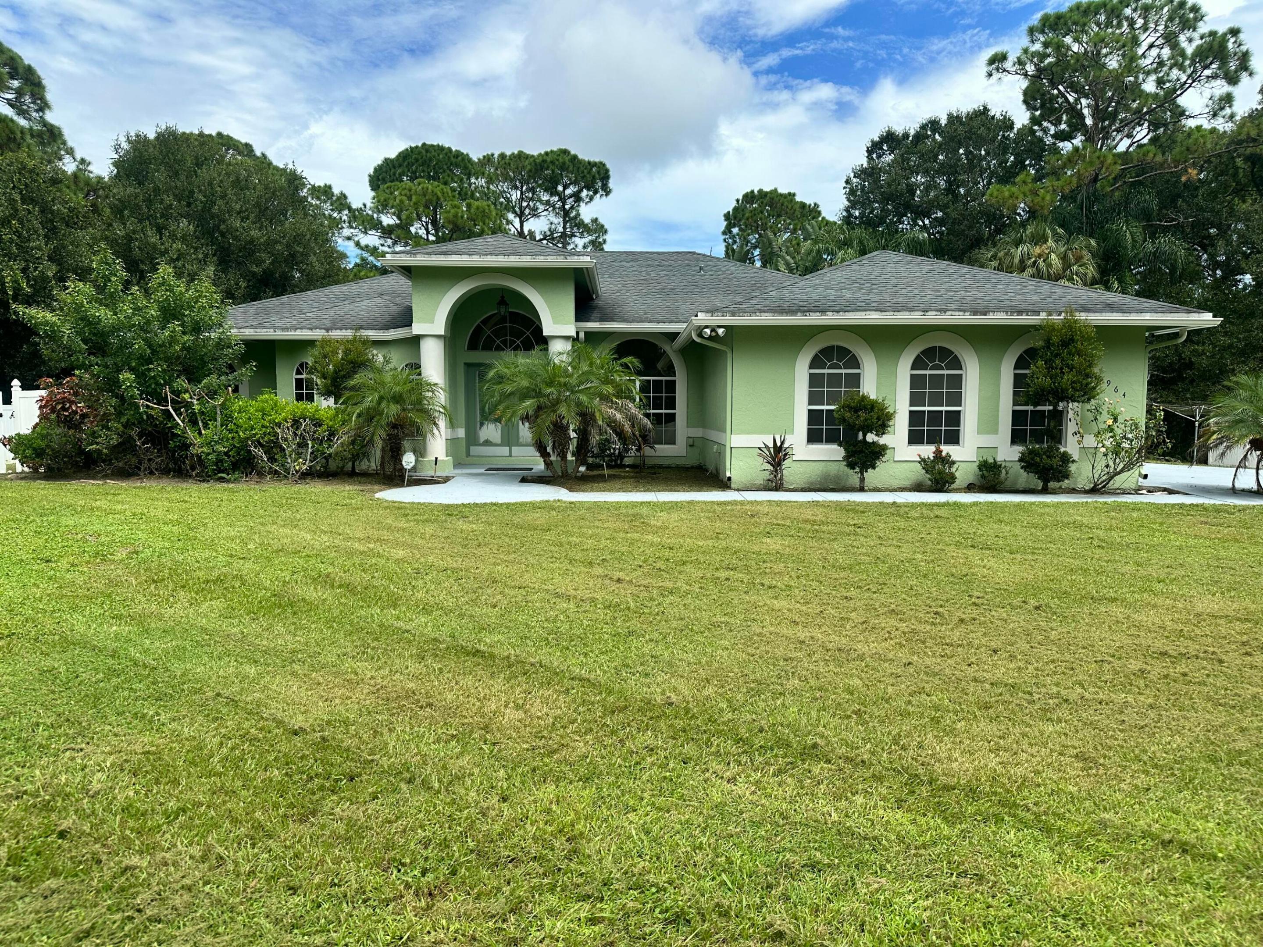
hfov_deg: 71.6
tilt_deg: -3.1
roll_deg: -0.3
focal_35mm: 24
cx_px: 632
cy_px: 474
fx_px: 876
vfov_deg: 56.8
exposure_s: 1/3717
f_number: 1.78
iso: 80
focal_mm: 6.86
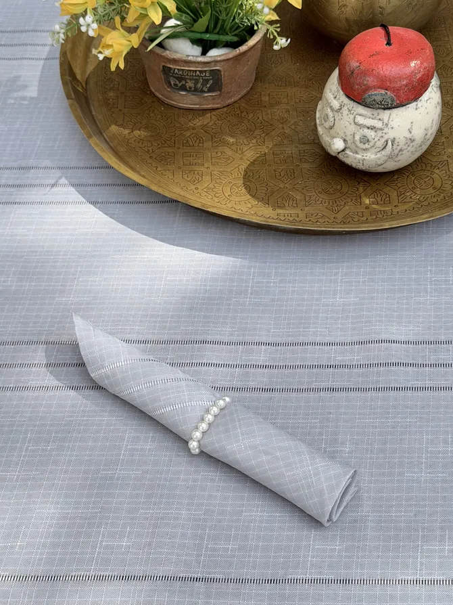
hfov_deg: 25.2
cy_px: 349
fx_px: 1013
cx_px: 225
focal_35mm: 58
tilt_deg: -51.8
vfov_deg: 33.2
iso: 64
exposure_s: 1/1377
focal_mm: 6.76
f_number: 1.78
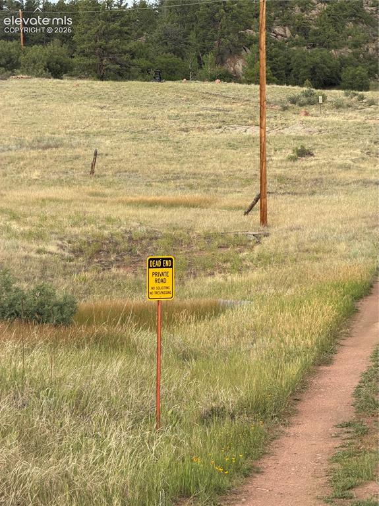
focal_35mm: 100
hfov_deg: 14.8
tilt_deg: -2.1
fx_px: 1461
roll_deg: +3.7
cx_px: 190
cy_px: 253
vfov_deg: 19.7
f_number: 2.8
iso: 50
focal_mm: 16.89
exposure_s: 1/144
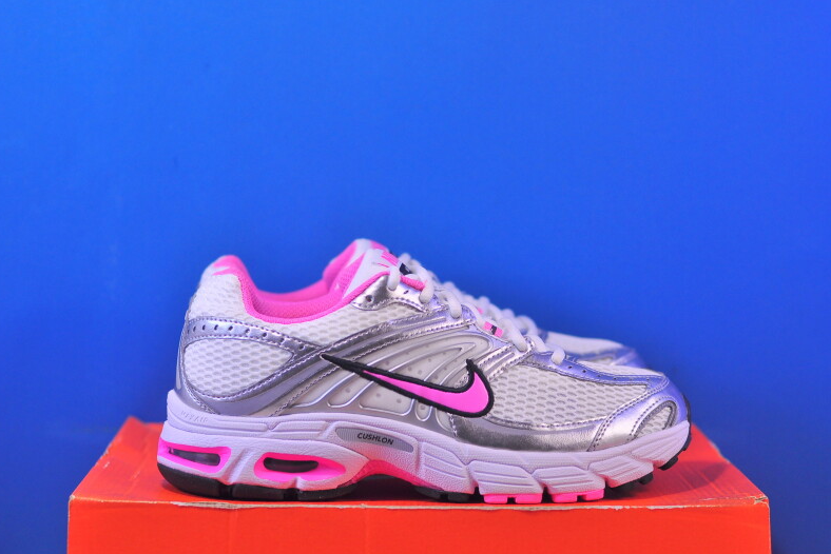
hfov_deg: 26.6
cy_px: 279
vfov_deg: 18.0
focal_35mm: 76
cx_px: 410
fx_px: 1755
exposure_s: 1/320
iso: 250
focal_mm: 50
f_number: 2.8
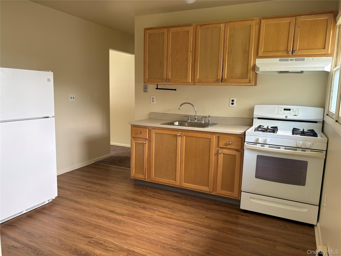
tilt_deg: -8.5
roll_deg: -1.0
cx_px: 170
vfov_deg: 53.1
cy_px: 128
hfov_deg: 67.3
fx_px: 256
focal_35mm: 26
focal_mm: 5.96
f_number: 1.6
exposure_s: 1/121
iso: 100
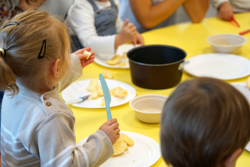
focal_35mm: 103
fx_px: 715
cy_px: 84
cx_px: 125
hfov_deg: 19.8
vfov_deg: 13.3
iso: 800
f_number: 4.5
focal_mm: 103
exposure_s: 1/160
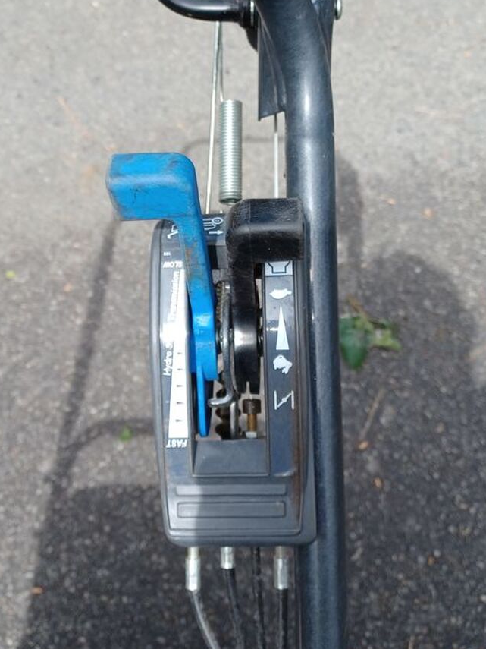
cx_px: 224
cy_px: 240
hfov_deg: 36.8
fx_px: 730
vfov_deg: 47.4
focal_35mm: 39
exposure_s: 1/182
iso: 32
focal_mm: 4.6
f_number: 1.8
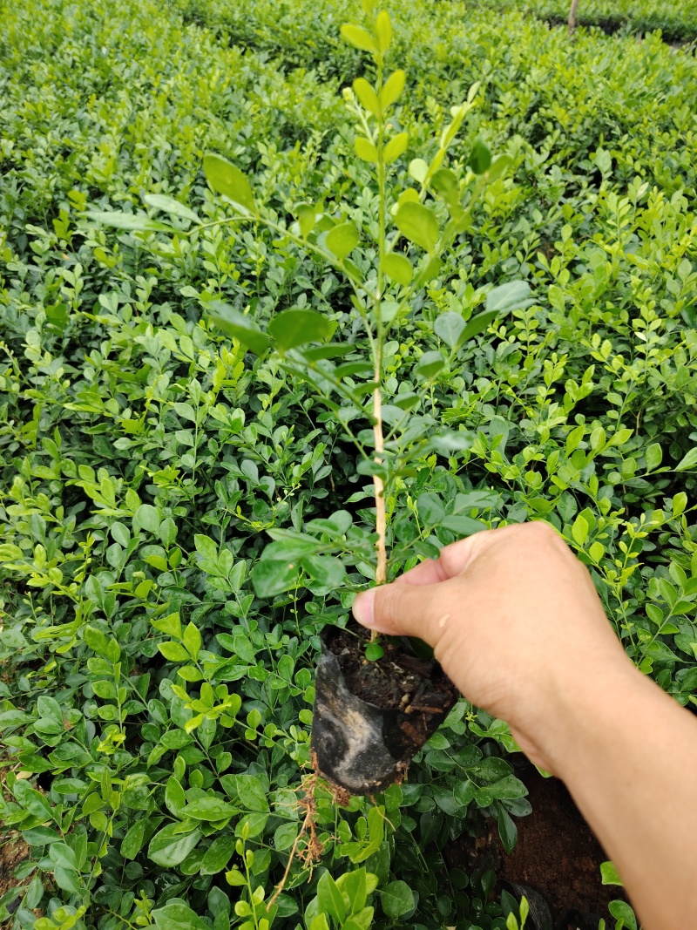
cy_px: 465
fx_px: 644
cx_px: 348
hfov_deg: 56.8
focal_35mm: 24
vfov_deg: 71.6
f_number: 1.75
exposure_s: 1/238
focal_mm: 5.25
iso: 100
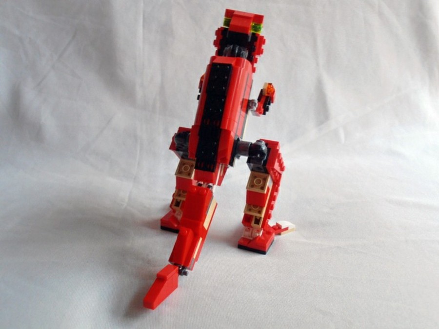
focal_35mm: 37
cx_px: 220
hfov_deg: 50.1
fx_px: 469
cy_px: 164
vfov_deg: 38.7
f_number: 3.9
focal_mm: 6.61
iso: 125
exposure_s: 1/8
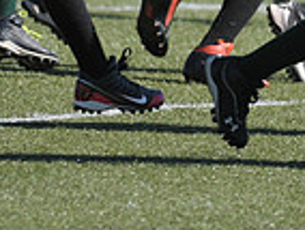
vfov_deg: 1.2
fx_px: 10891
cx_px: 453
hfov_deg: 1.6
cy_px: -139
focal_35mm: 1234
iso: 640
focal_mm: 210
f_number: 4
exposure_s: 1/3200
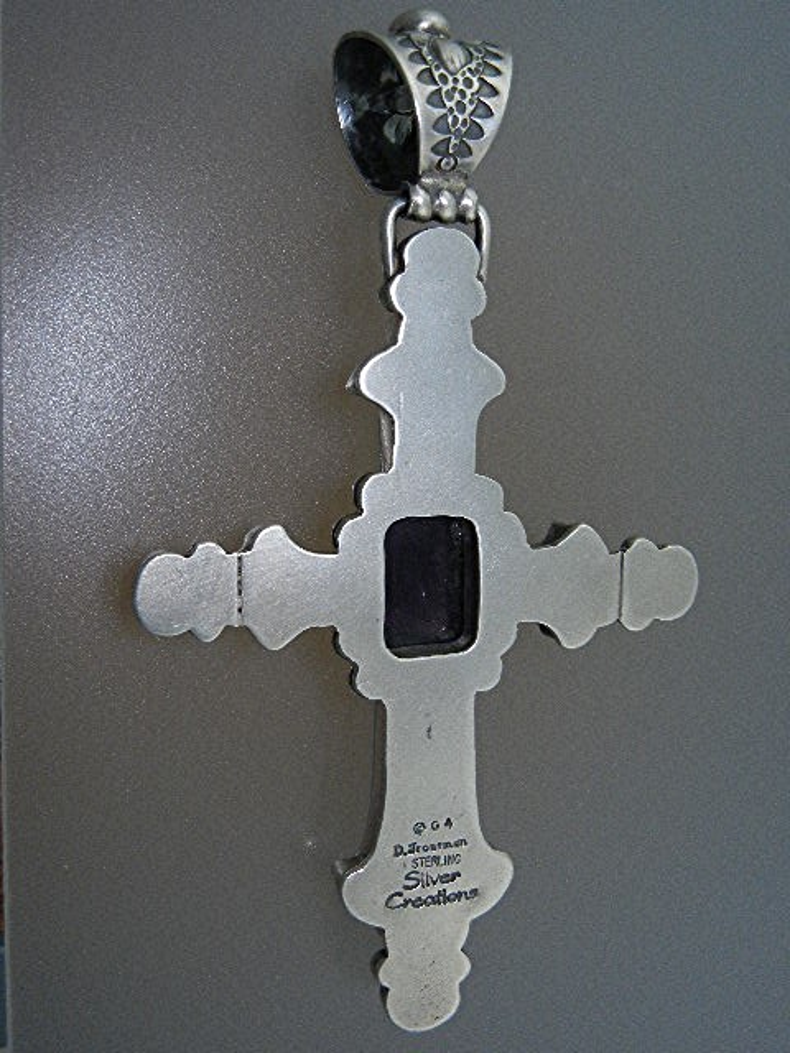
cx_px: 395
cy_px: 526
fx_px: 1369
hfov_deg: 32.2
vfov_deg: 42.1
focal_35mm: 45
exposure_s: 1/30
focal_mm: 8.1
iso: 531
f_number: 7.6
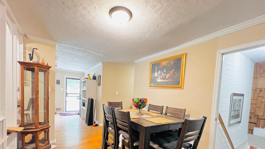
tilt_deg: -4.2
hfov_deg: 102.9
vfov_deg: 68.5
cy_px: 99
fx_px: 105
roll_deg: -2.4
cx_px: 127
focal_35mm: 15
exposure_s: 1/30
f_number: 1.8
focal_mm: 1.57
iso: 1250
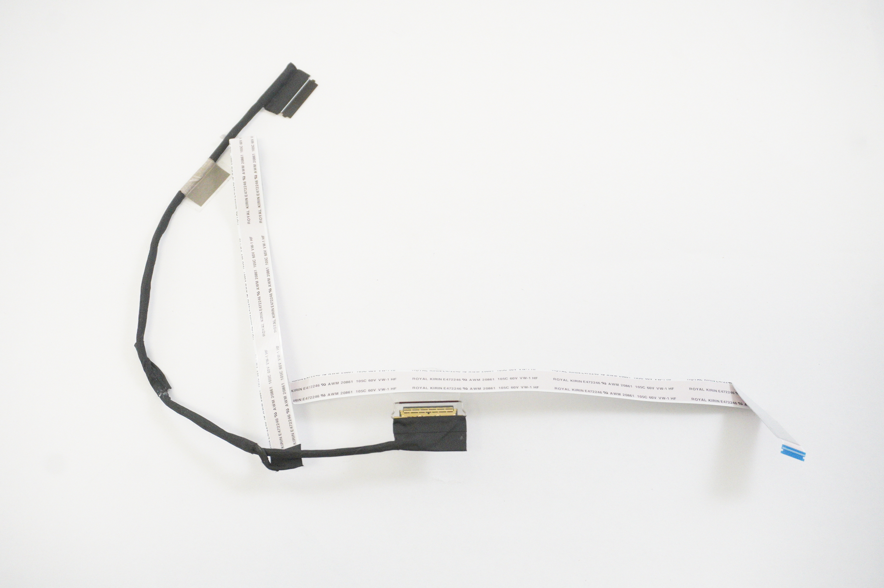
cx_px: 442
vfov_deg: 33.0
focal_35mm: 40
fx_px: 994
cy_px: 294
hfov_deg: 48.0
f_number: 6.3
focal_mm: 27
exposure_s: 1/200
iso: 6400
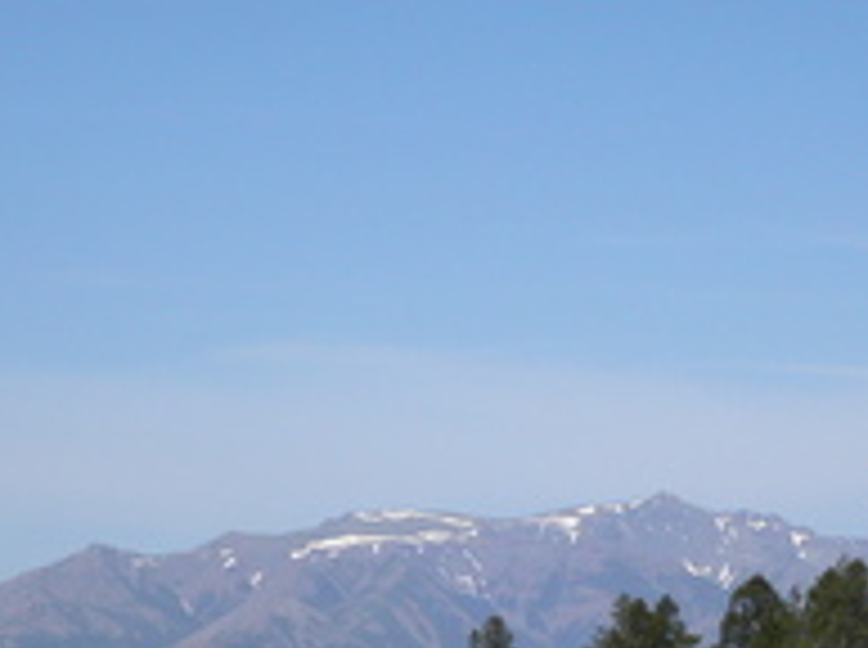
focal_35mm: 187
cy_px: 558
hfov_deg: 10.6
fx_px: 4680
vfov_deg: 7.9
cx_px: 531
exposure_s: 1/350
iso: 100
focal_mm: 18.6
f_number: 8
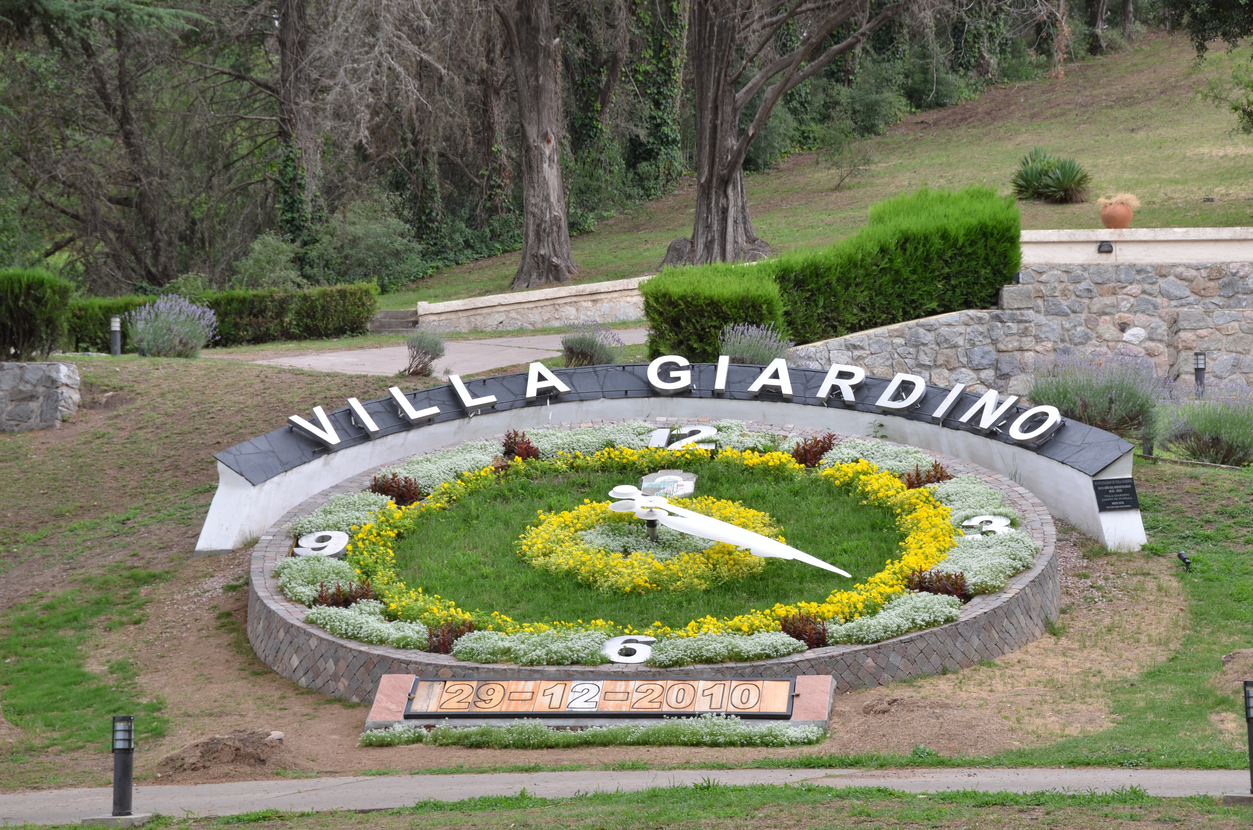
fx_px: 3230
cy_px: 415
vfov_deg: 14.6
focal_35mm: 93
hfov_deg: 22.0
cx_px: 626
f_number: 9
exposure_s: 1/15
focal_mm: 62
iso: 100
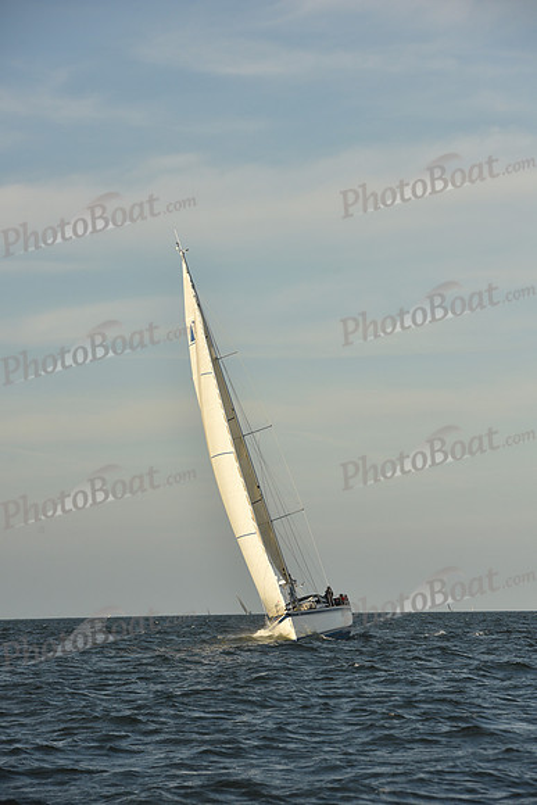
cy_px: 402
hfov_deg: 10.2
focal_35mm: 135
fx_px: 3019
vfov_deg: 15.2
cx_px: 268
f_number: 7.1
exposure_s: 1/1000
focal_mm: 135
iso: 250
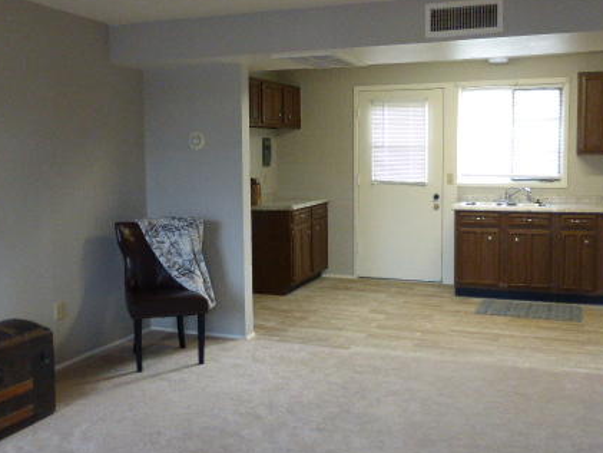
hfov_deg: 49.0
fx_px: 662
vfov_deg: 37.7
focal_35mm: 38
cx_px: 302
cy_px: 208
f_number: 3.3
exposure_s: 1/60
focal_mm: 4.3
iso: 400
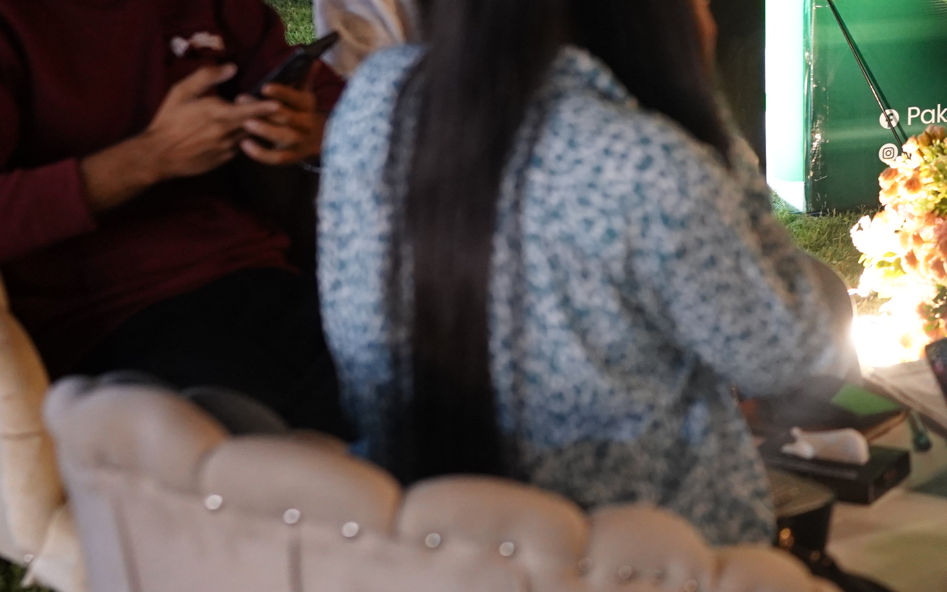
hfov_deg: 22.3
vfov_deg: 14.9
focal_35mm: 87
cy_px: 77
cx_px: 1088
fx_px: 2246
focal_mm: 35
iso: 2500
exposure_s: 1/100
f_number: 2.5
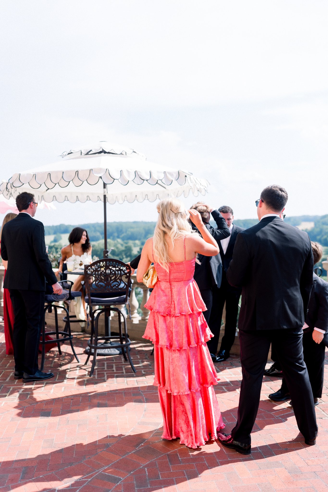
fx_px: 478
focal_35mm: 35
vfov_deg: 54.4
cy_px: 246
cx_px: 164
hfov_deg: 37.8
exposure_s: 1/1600
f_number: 2.2
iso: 100
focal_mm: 35
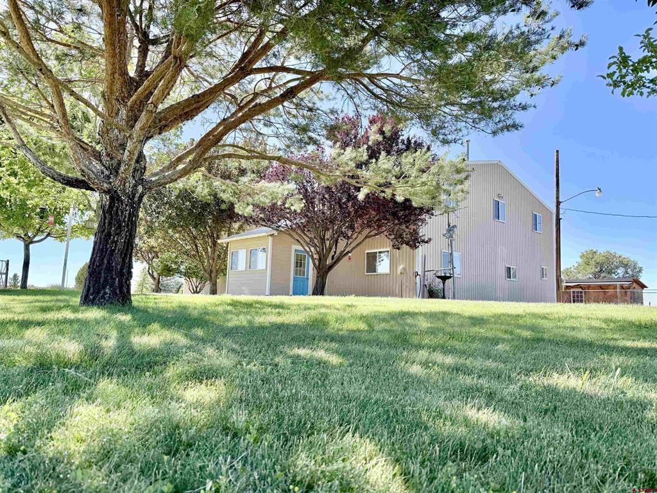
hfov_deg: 71.6
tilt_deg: +6.8
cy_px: 246
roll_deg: -1.3
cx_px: 328
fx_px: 456
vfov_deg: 56.8
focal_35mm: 24
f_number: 1.78
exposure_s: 1/1653
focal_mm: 6.76
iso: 100
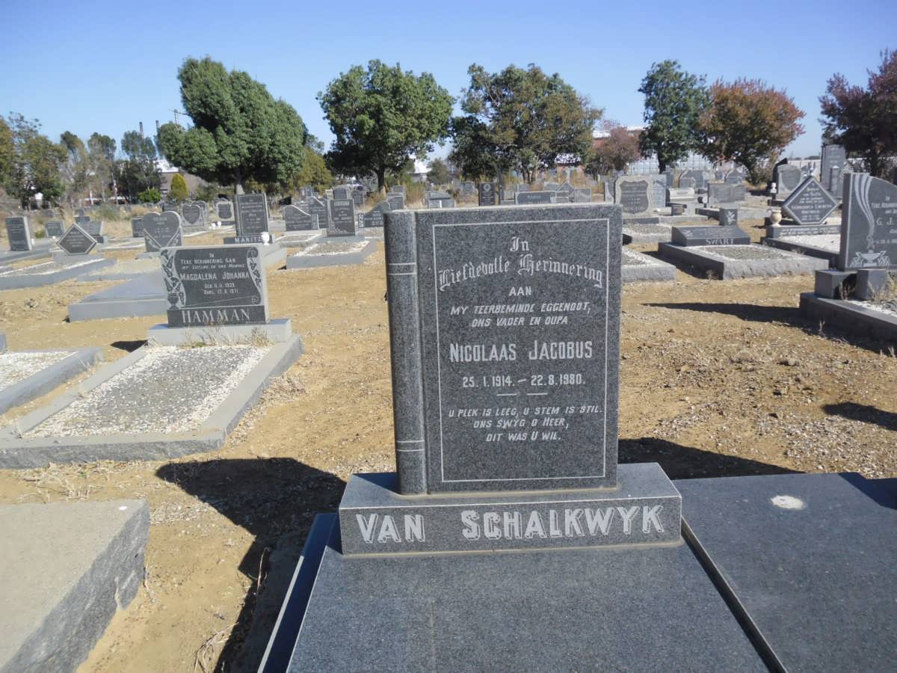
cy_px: 336
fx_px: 700
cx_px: 448
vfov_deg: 51.4
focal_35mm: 27
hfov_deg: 65.3
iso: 80
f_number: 3.5
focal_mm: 4.9
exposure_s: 1/980
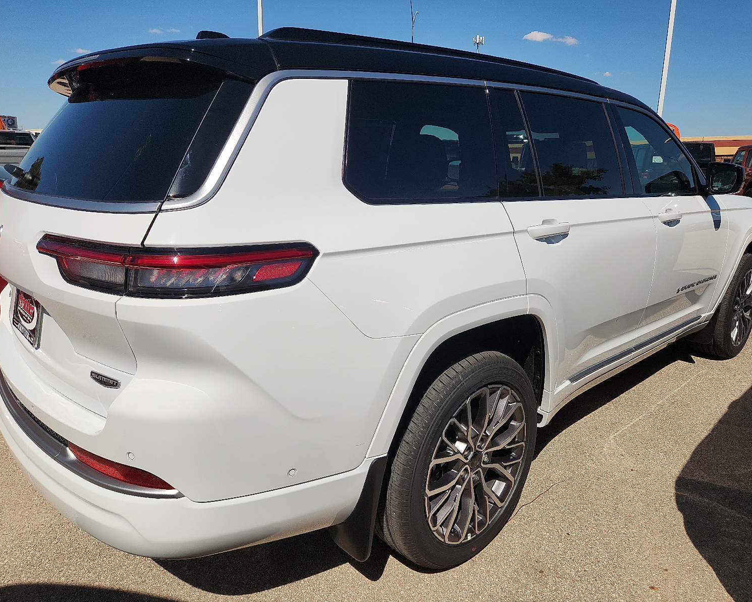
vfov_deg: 58.8
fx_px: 534
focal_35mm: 24
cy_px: 301
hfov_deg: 70.3
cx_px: 387
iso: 50
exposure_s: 1/5000
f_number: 1.8
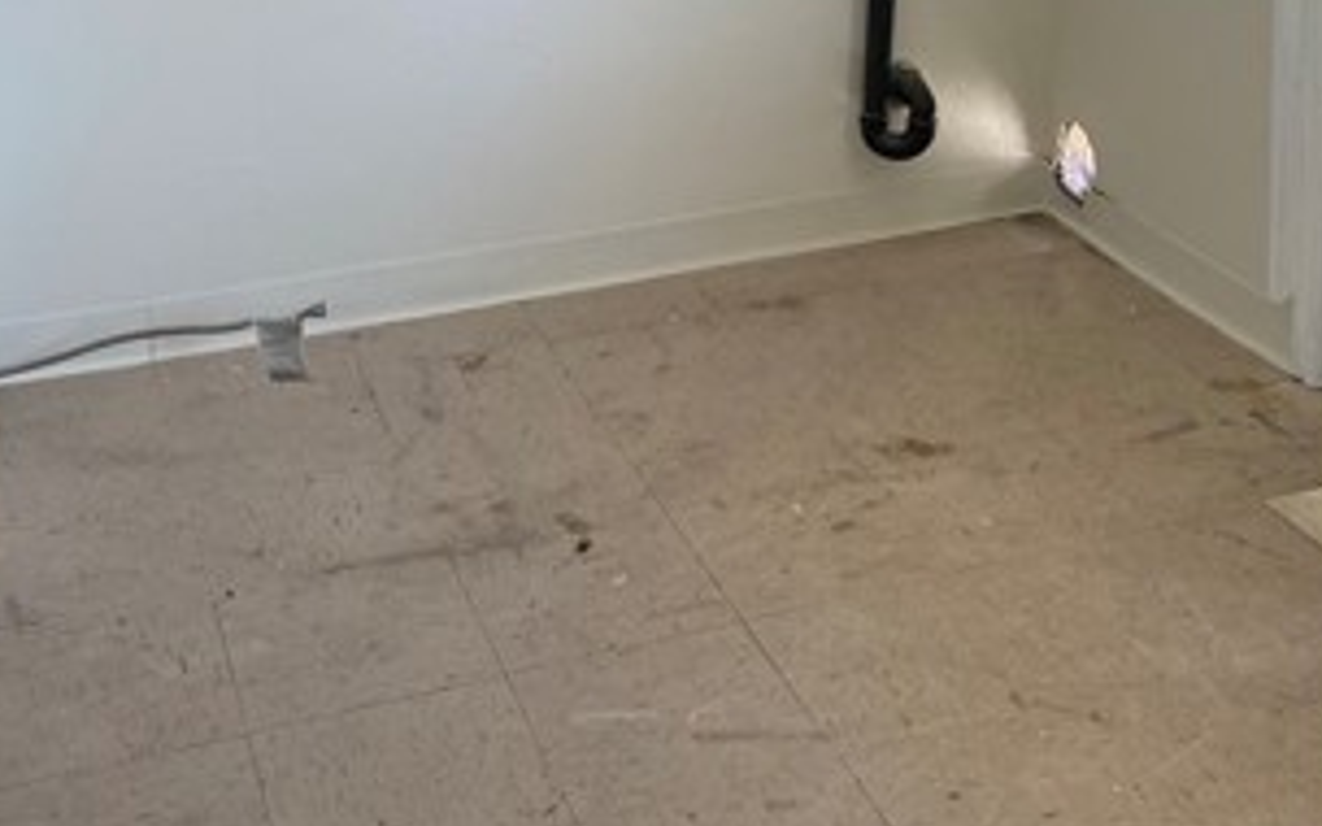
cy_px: -265
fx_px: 2090
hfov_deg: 35.0
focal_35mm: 58
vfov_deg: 20.3
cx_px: 796
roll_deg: +0.5
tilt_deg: -7.5
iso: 64
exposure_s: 1/60
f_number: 1.8
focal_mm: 4.25
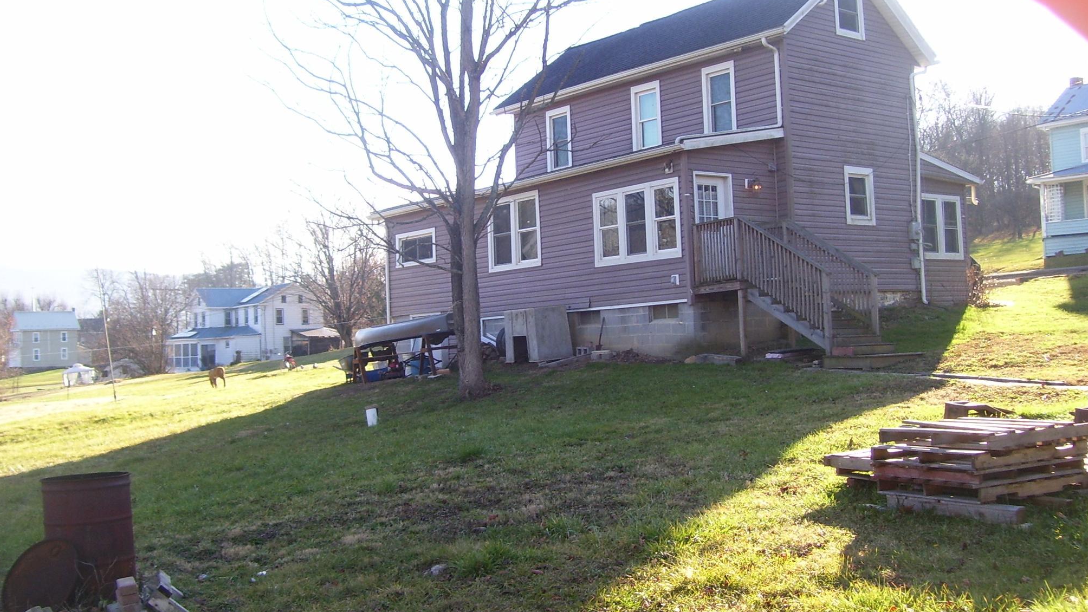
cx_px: 543
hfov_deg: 50.5
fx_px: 1154
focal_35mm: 40
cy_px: 298
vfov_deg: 29.7
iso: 80
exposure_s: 1/250
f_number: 2.7
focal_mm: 6
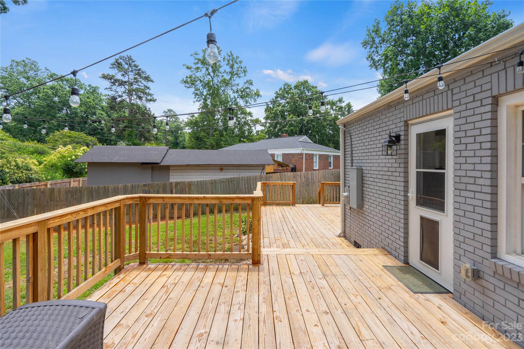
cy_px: 174
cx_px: 262
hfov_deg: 96.7
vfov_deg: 73.7
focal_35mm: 16
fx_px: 233
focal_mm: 16
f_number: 10
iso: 100
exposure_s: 1/125
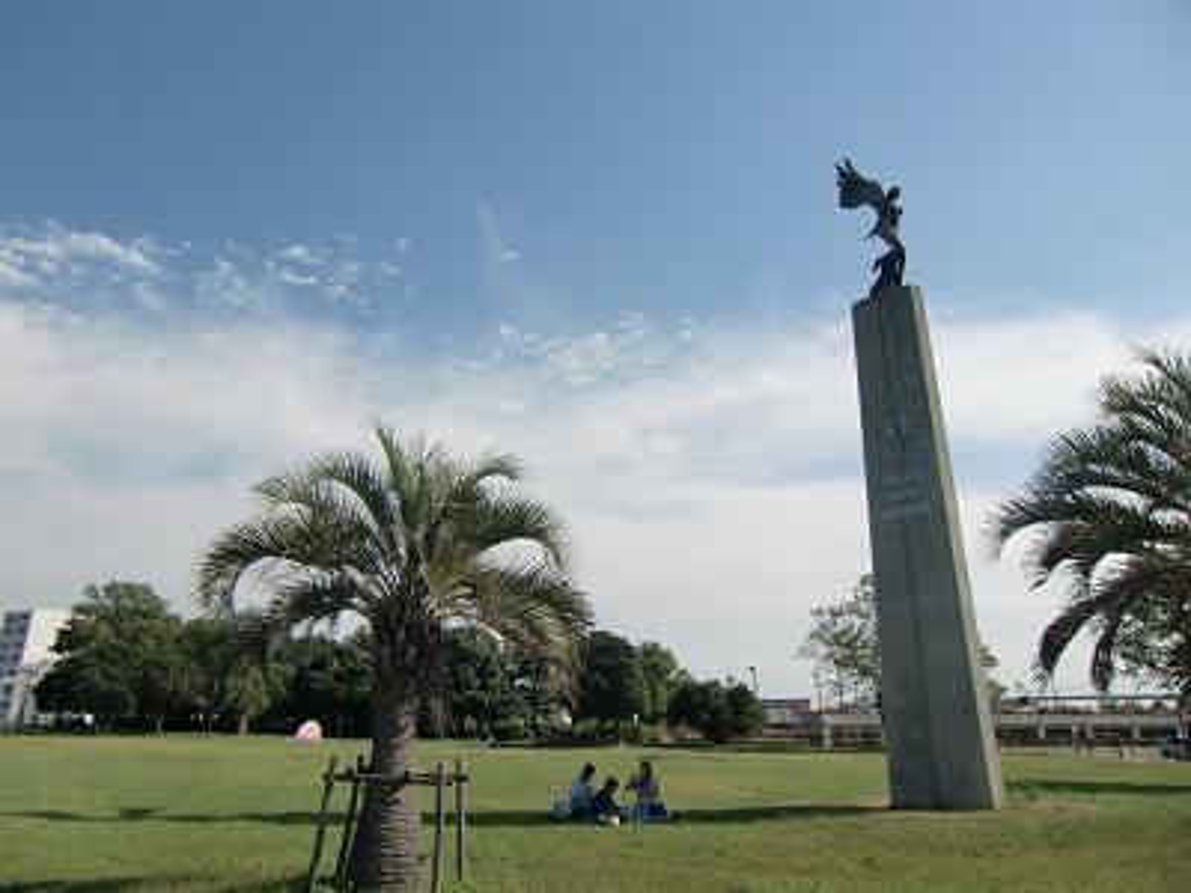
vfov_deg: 56.8
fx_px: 826
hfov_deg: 71.6
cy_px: 446
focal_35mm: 24
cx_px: 596
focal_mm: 4.3
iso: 64
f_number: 7.5
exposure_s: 1/250
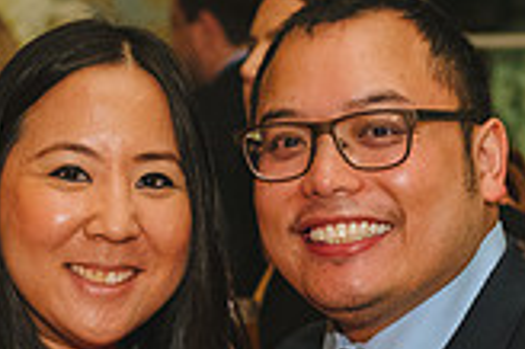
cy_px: 434
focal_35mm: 198
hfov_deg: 10.4
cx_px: 256
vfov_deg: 6.9
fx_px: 2885
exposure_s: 1/160
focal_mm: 56
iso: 3200
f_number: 4
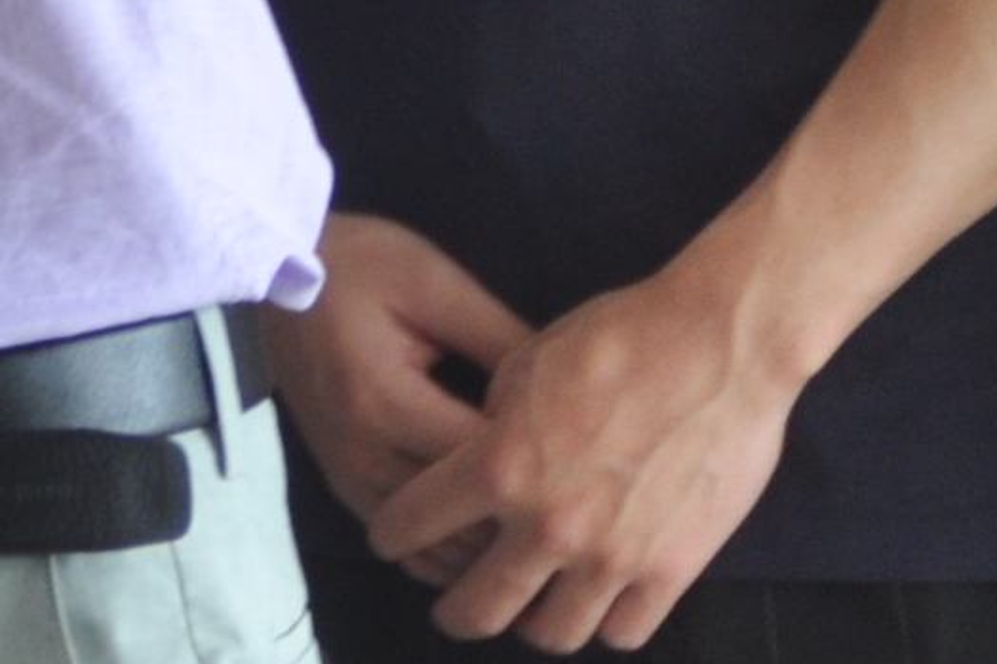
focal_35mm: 644
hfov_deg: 3.2
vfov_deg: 2.1
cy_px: -1119
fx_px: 17829
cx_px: -1659
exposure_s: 1/60
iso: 500
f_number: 5.6
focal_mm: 70
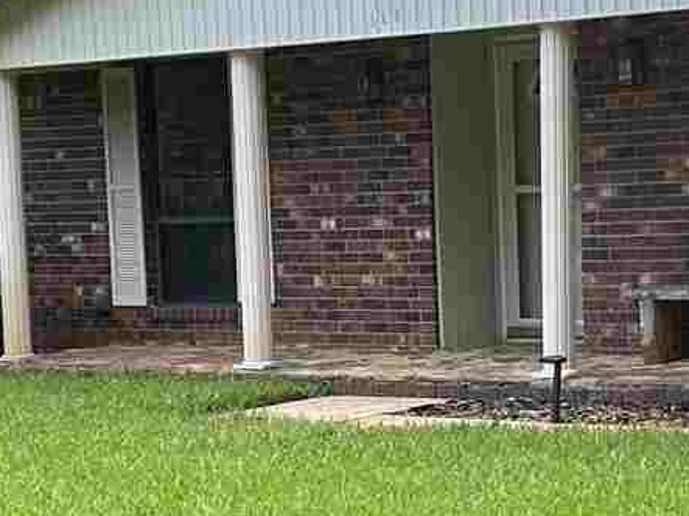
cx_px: 432
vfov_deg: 13.3
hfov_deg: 17.7
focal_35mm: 111
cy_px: 432
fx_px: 2209
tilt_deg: -7.5
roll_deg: +2.3
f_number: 1.78
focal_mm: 6.86
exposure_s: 1/516
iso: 80
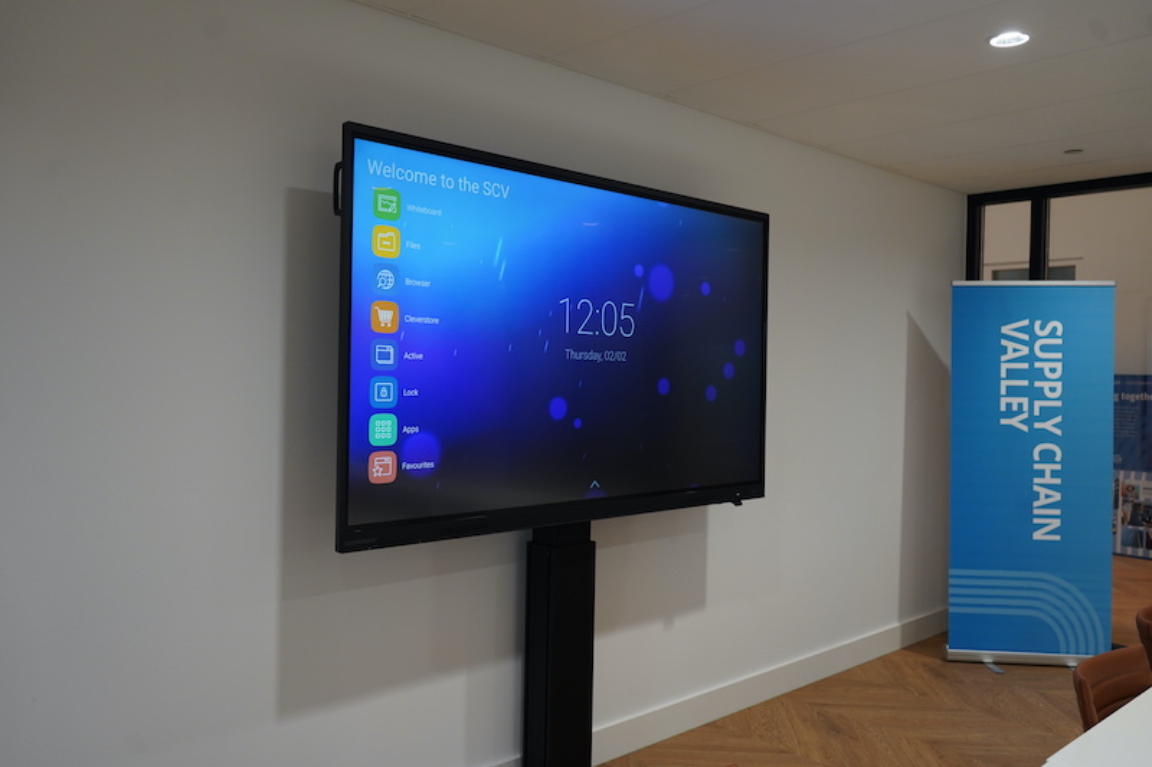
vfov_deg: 46.4
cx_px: 576
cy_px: 384
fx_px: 896
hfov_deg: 65.5
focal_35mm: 28
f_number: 4
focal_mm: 28
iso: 800
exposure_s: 1/160
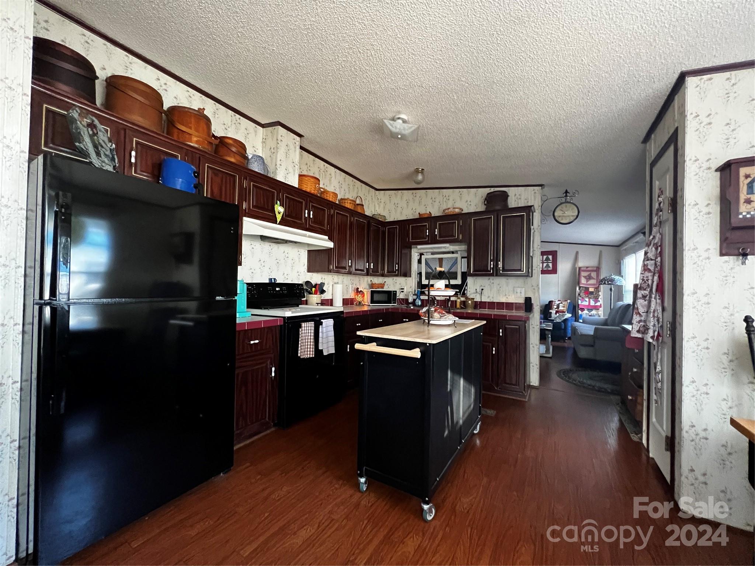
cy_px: 283
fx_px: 284
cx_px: 378
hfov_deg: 106.2
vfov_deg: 89.9
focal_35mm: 13
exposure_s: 1/60
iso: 800
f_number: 1.8
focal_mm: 1.57
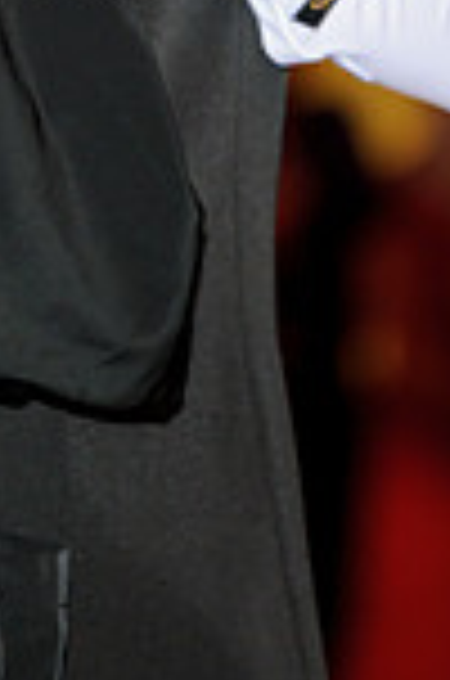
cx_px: 11
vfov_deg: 3.4
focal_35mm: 598
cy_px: -131
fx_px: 11263
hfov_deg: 2.3
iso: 640
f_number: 2.8
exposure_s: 1/250
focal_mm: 200
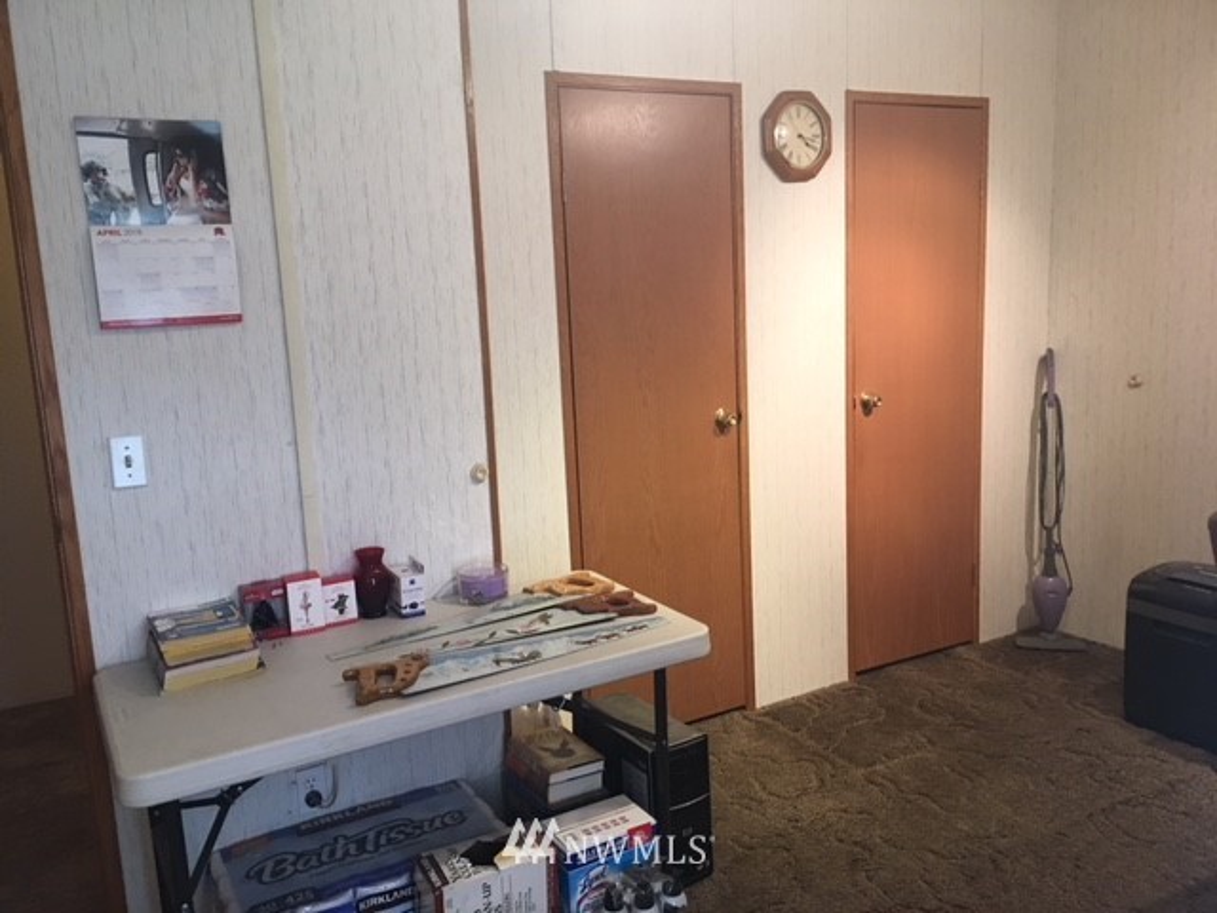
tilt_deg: -8.4
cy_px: 456
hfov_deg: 61.7
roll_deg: +0.8
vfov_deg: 48.2
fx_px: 1020
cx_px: 608
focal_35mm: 29
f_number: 2.2
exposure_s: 1/15
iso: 50
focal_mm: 4.15
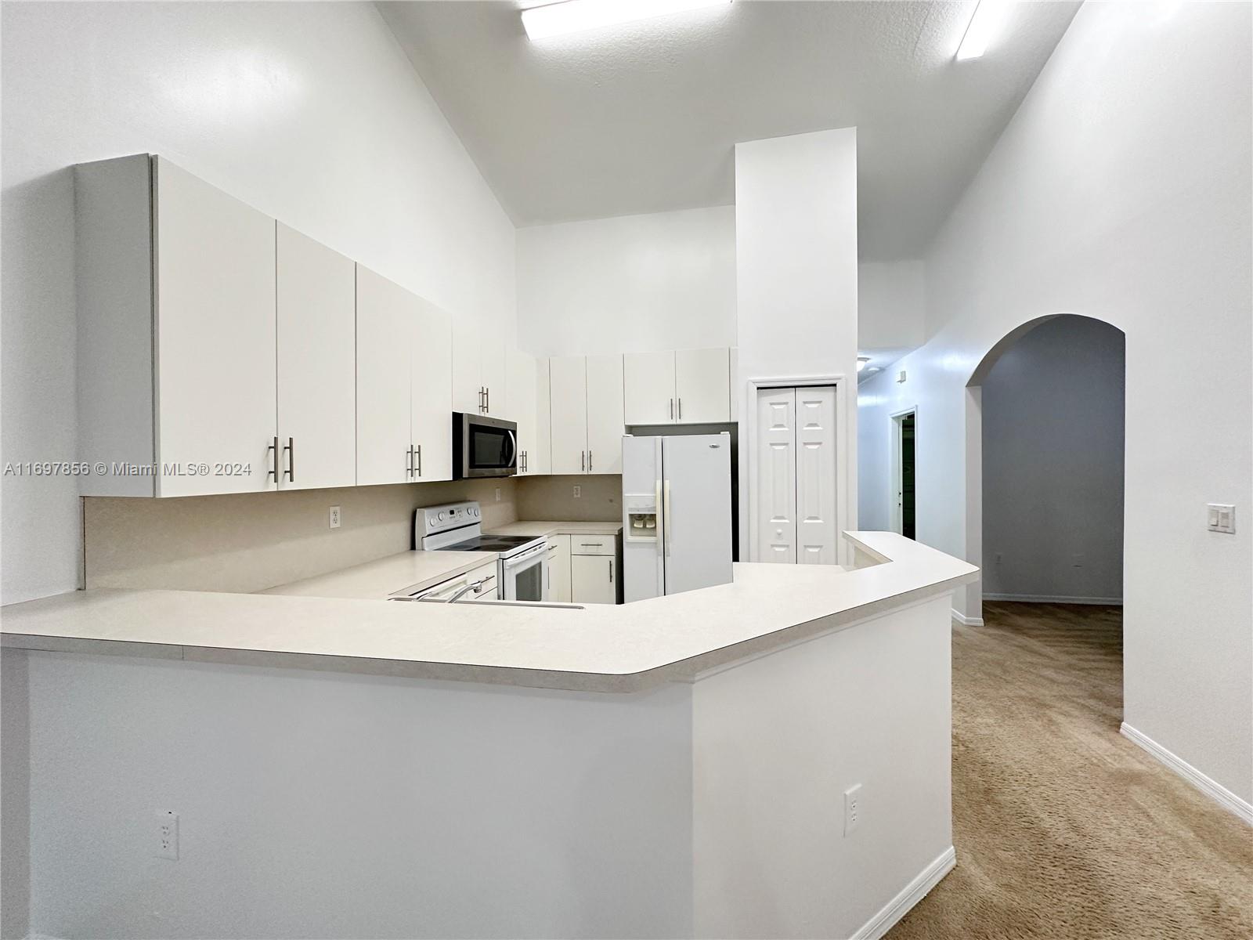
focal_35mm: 14
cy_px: 470
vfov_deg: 85.7
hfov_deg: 102.1
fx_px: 507
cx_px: 626
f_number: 2.2
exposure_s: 1/120
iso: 250
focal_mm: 2.22
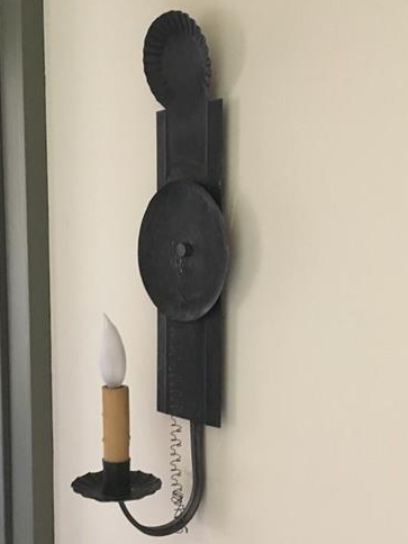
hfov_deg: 31.5
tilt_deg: -6.0
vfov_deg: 41.1
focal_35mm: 46
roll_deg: +0.8
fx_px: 723
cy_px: 320
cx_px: 205
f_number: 2.2
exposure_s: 1/15
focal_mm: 4.15
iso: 400
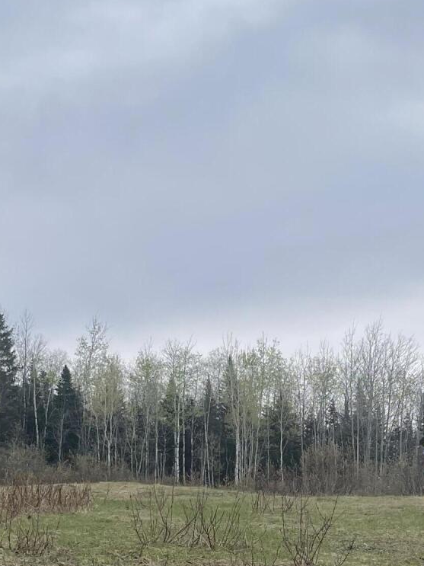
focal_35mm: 70
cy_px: 535
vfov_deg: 26.6
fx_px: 1144
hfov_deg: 21.0
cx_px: 263
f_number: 1.6
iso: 32
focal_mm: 5.1
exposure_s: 1/3086
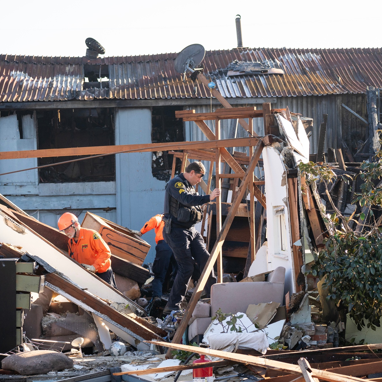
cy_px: 191
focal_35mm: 128
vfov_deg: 13.6
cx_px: 214
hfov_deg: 13.6
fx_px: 1598
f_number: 6.3
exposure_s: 1/640
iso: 400
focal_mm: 100
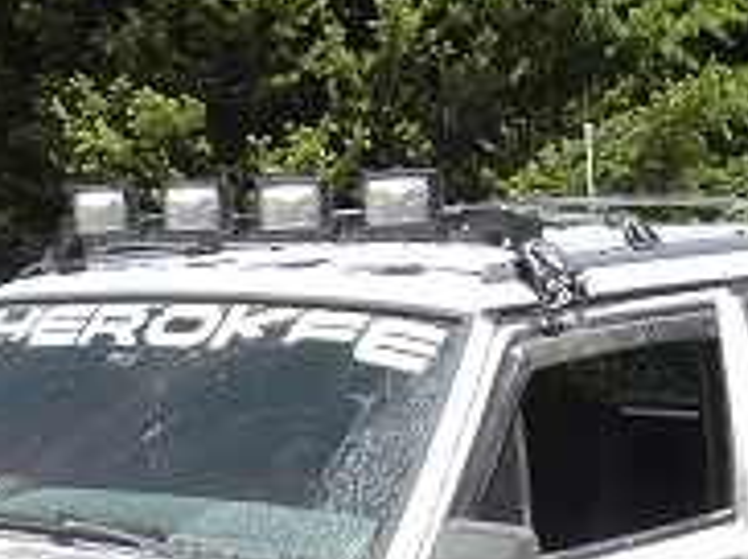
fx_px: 2374
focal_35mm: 110
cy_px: 775
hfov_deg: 17.7
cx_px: 99
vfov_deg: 12.9
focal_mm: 6.6
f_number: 4
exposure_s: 1/280
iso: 80
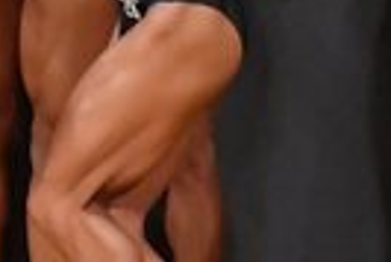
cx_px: -98
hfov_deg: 1.8
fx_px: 12786
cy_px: 79
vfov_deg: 1.2
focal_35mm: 1176
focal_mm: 135
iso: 9000
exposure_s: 1/400
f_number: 5.6
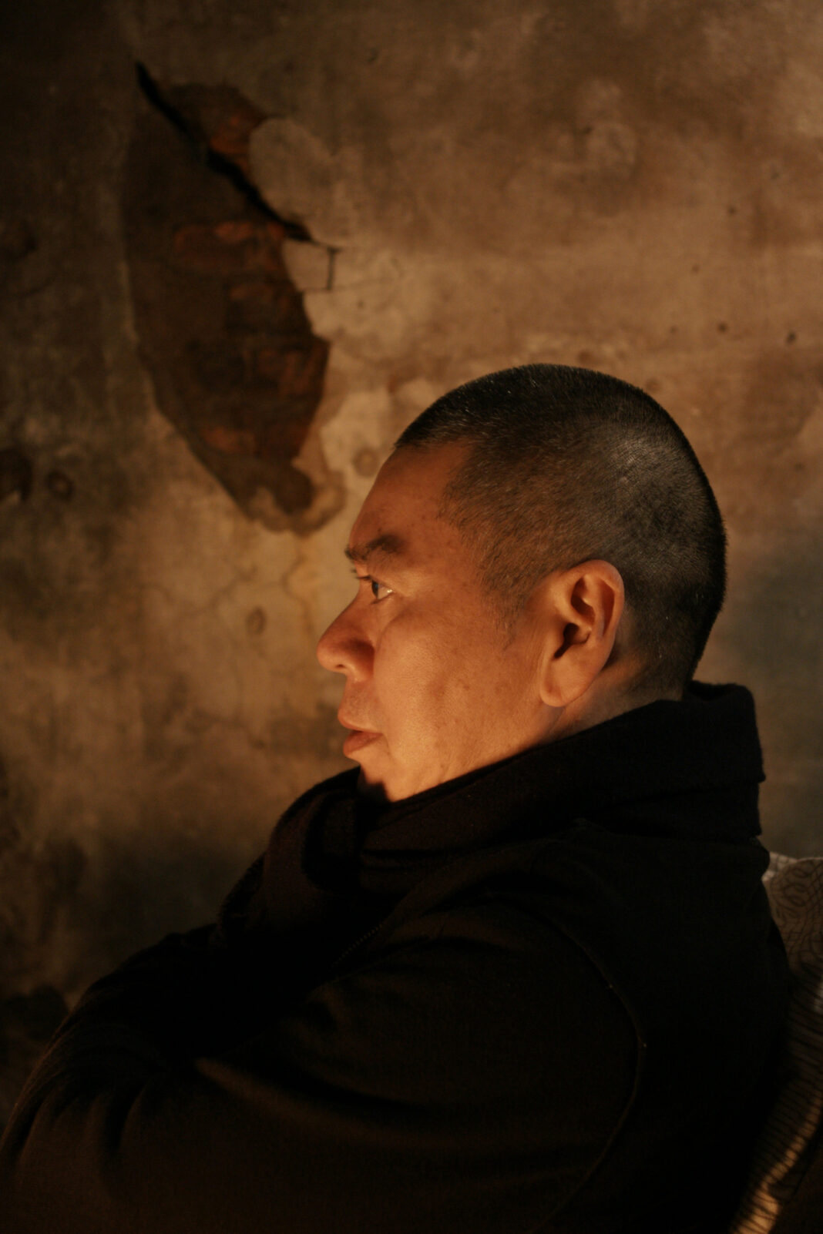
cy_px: 617
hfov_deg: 25.8
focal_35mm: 52
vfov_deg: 37.9
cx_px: 412
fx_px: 1800
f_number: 4.5
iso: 800
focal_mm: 35
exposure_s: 1/10
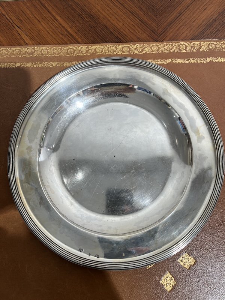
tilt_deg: -76.7
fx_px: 225
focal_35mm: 26
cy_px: 150
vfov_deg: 67.3
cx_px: 112
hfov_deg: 53.1
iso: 32
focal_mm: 5.1
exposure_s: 1/97
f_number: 1.6
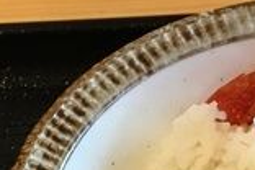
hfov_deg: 12.8
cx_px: -2
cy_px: 429
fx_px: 1119
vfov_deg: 7.9
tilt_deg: -59.6
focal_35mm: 158
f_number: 2.2
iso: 40
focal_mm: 4.15
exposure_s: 1/30
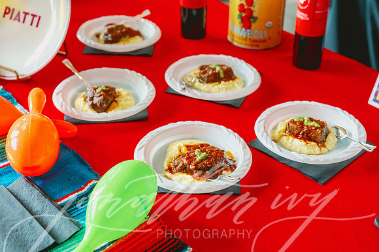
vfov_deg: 25.0
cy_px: 126
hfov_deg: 36.9
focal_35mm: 54
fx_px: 568
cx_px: 190
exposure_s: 1/100
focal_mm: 54
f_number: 5.6
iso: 2000
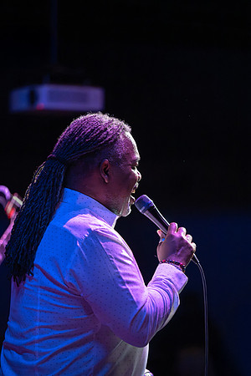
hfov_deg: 8.6
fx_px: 1673
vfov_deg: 12.8
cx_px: 126
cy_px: 188
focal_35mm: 160
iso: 6400
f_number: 2.8
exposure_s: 1/500
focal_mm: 160
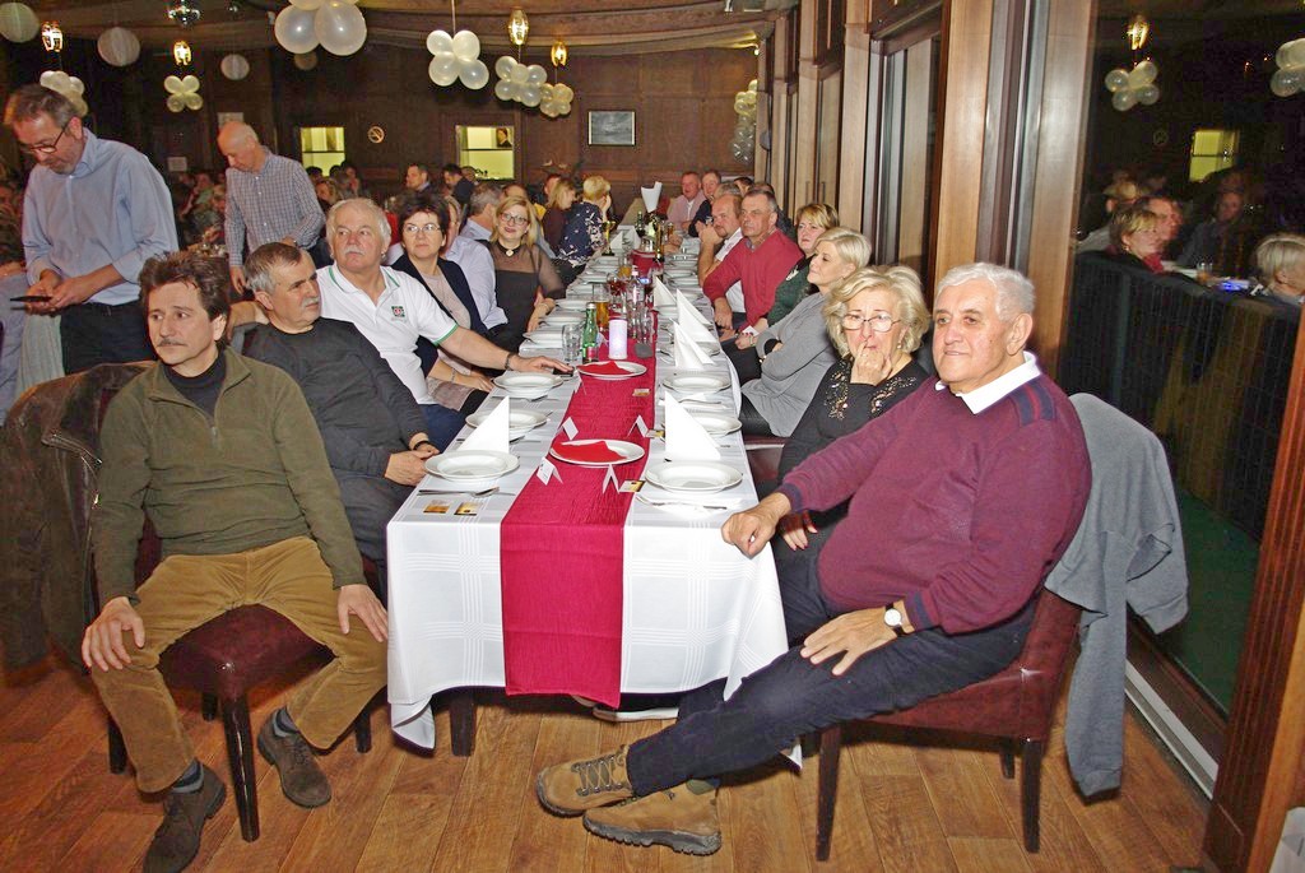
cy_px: 436
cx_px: 652
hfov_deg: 67.3
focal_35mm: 27
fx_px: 980
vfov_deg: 48.0
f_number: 4
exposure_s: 1/30
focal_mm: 18
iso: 400
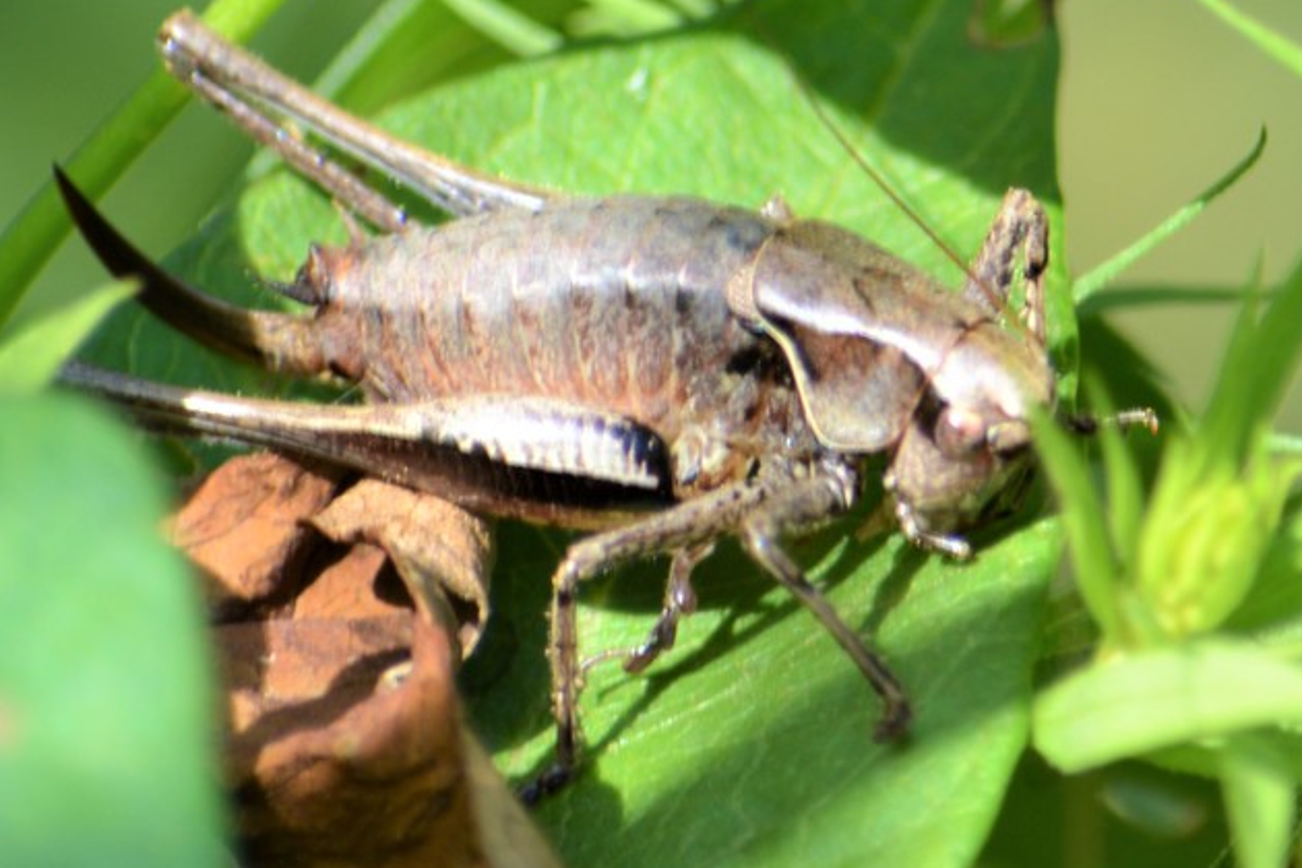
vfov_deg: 2.0
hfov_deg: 3.0
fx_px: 24772
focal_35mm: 685
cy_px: 380
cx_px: 578
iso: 160
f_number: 8
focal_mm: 300
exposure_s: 1/125
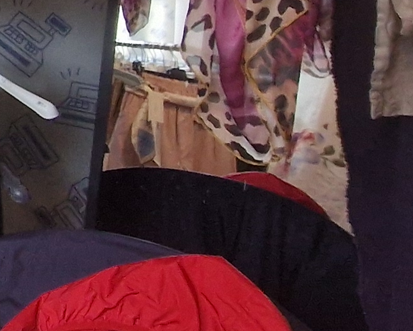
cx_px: -561
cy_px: -116
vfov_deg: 18.3
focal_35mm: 77
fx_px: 941
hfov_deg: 15.2
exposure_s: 1/50
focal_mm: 2.2
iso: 400
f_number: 2.2
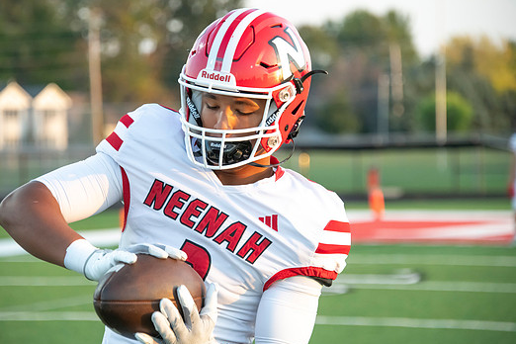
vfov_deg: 7.3
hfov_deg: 10.9
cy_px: 159
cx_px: 239
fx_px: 2709
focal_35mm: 189
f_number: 5.6
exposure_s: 1/1000
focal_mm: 170
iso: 2000
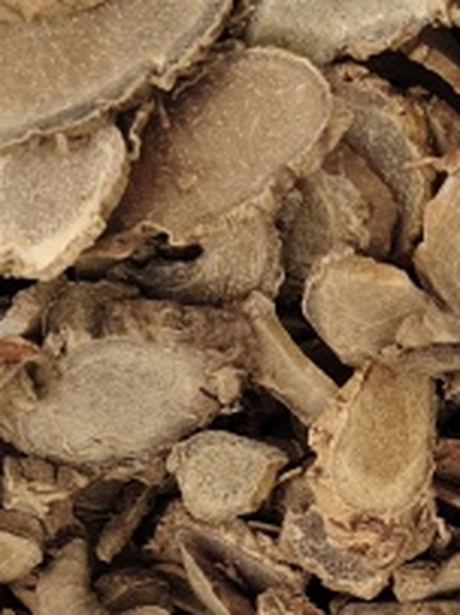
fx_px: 2146
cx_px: 766
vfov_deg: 16.1
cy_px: 541
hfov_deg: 11.5
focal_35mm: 121
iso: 361
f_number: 1.88
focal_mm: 5.56
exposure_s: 1/100
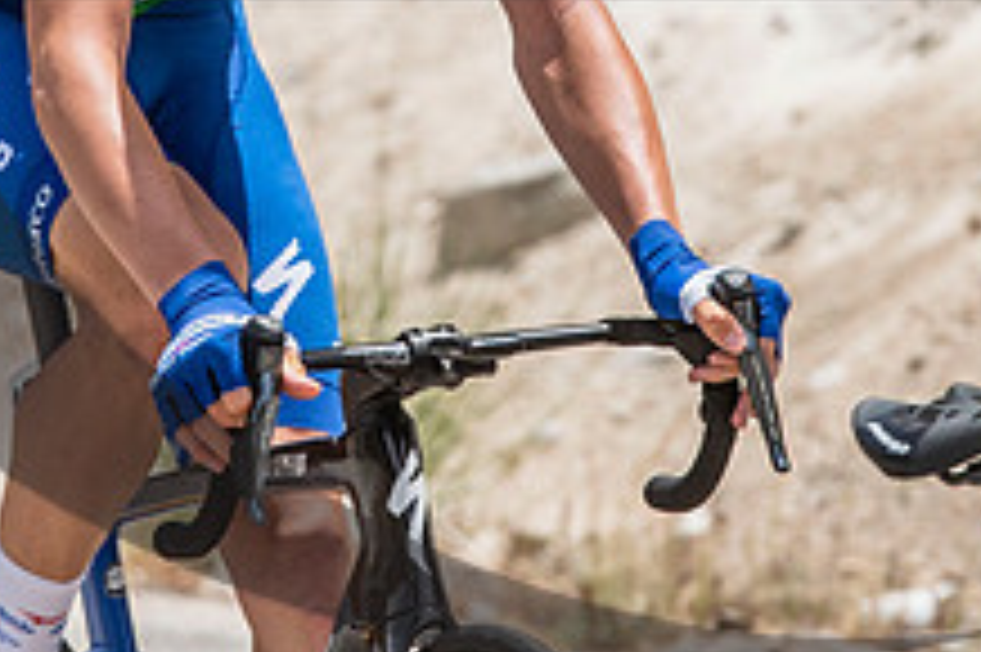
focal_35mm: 742
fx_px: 20204
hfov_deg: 2.8
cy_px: -141
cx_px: 226
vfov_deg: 1.8
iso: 200
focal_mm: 185
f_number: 8
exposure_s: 1/1000
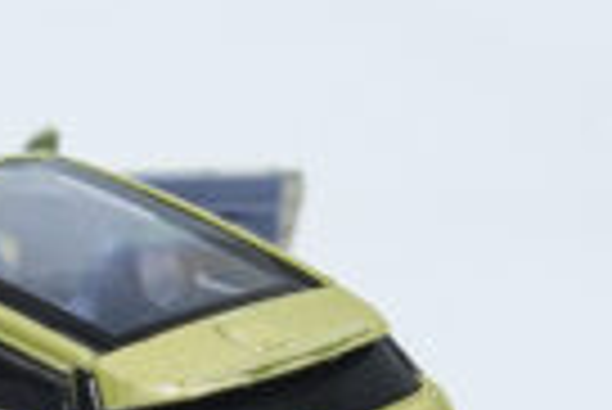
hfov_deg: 6.2
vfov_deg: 4.2
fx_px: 5633
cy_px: 367
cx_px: -144
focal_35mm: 331
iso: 3200
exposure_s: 1/640
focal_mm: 70
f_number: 5
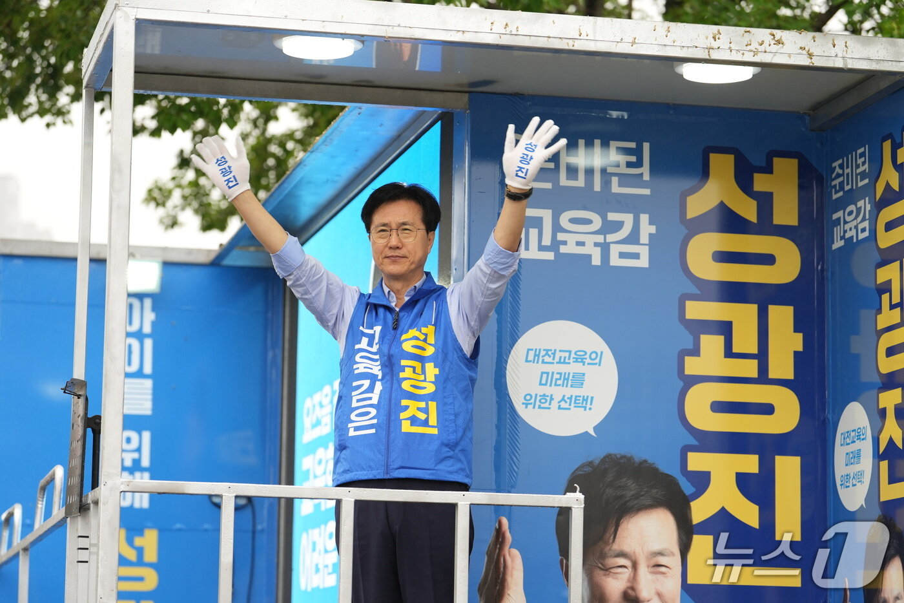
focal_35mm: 111
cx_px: 452
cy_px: 302
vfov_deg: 12.3
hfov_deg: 18.4
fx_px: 2787
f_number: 2.8
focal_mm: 111
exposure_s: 1/250
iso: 200
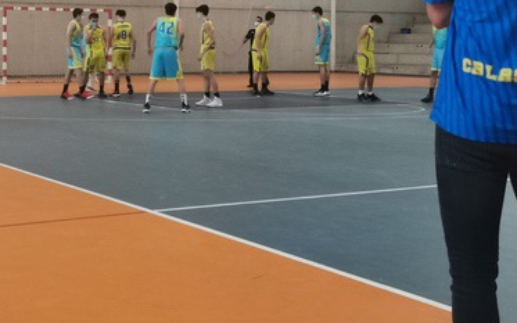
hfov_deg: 28.9
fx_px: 1000
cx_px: 211
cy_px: 67
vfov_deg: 18.2
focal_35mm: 71
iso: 320
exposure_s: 1/100
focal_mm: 4.75
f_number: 1.8
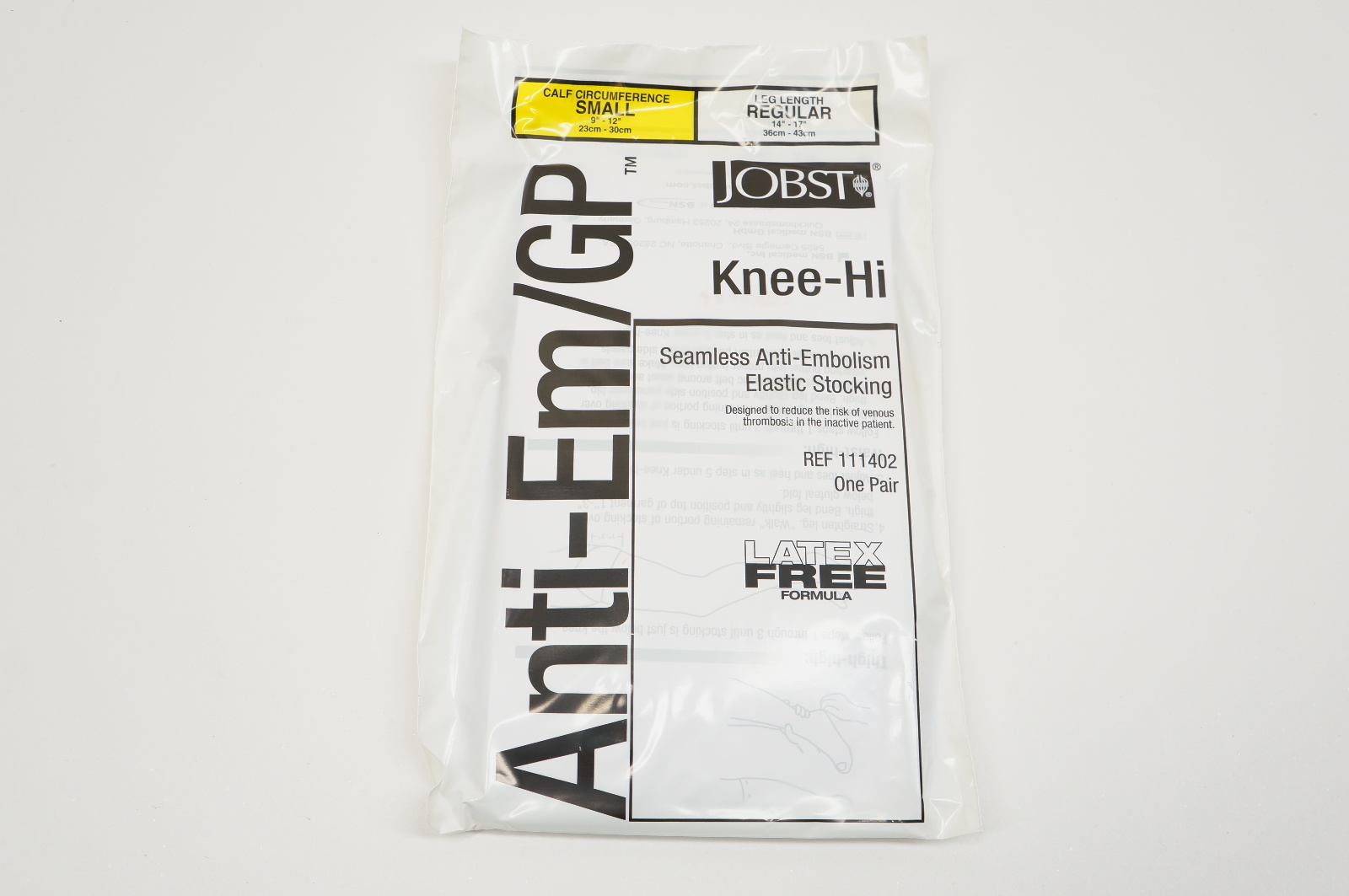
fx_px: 1347
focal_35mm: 36
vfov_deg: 36.8
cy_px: 448
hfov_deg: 53.2
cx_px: 674
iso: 400
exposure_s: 1/60
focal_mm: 24
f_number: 7.1
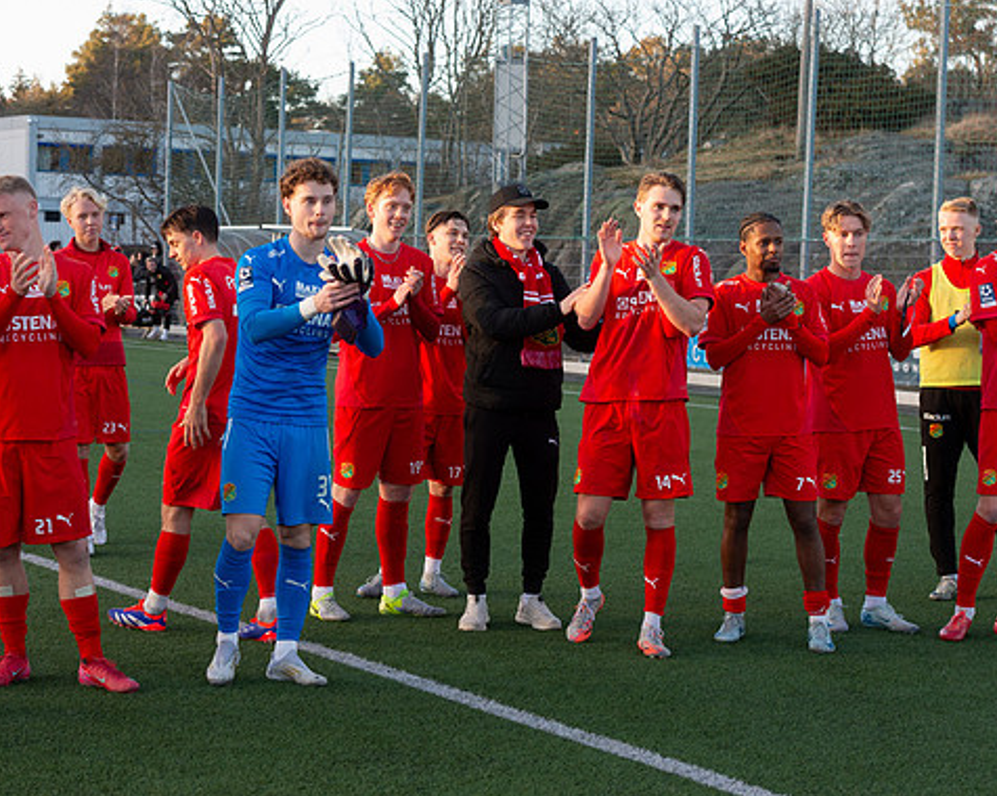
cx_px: 448
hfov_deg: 23.6
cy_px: 398
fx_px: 2388
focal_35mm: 81
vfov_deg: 18.9
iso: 1400
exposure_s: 1/500
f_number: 6.3
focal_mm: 70
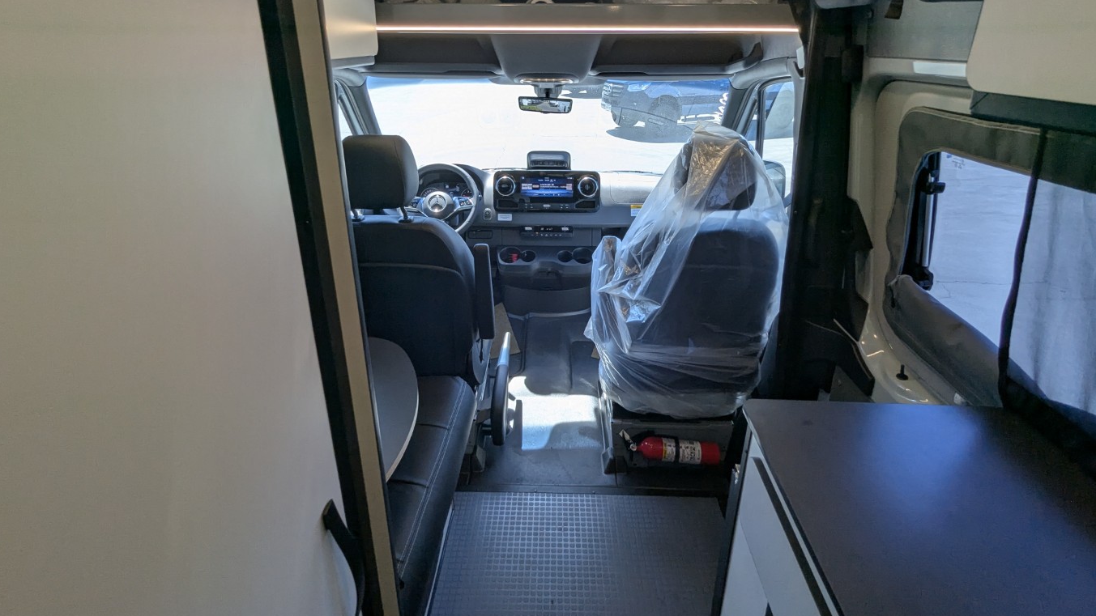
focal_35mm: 18
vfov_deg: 60.2
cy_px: 229
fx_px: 523
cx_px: 547
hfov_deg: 92.7
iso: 49
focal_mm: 2.35
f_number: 2.2
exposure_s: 1/226
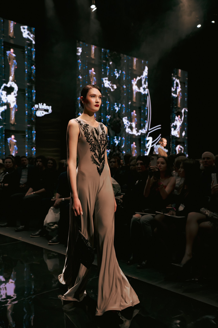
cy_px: 164
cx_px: 109
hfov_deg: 33.4
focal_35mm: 40
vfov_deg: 48.5
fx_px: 363
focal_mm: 40
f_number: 3.5
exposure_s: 1/200
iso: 1600
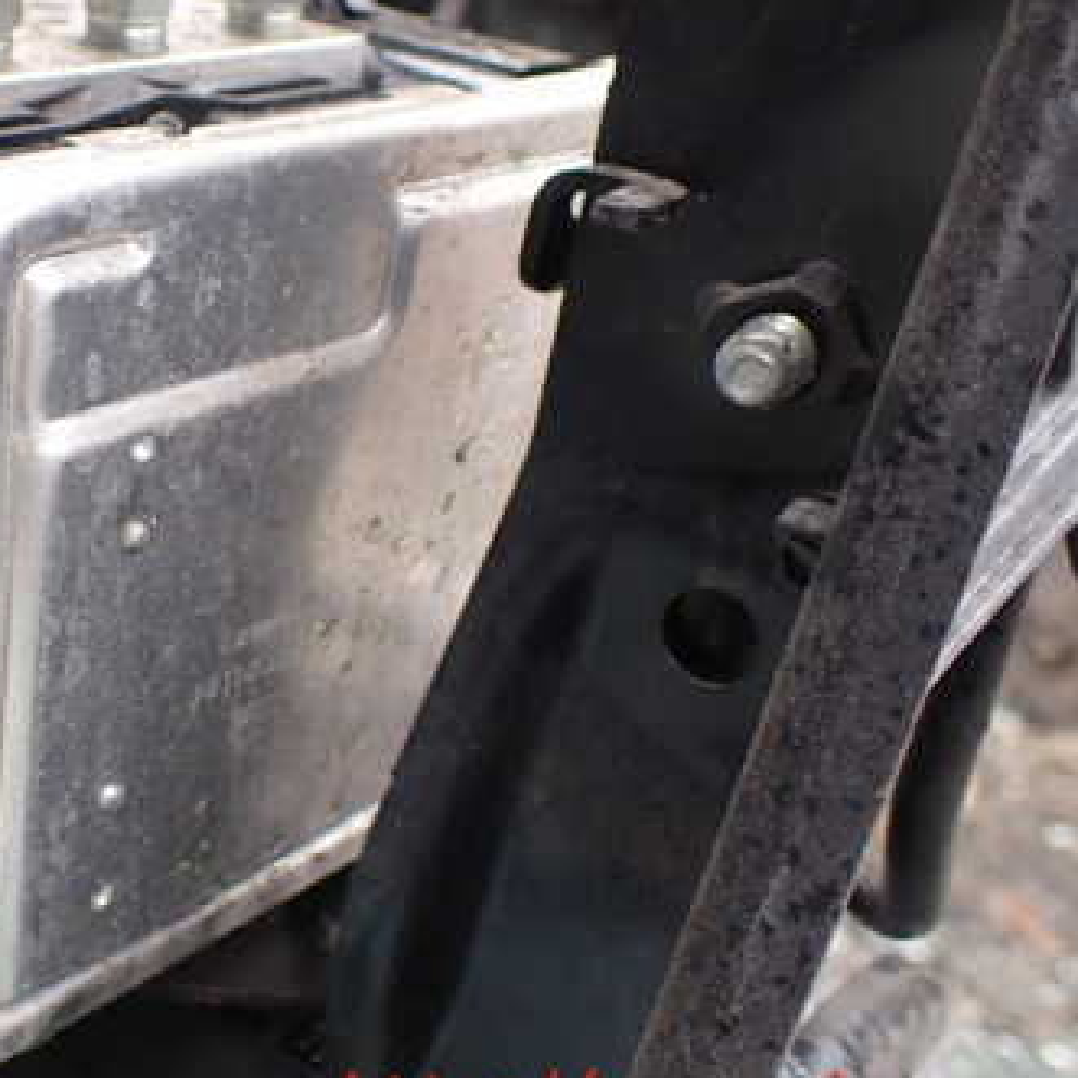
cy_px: 414
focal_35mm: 48
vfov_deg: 35.2
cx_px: 104
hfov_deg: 33.5
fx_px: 1691
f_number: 2.3
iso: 200
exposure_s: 1/125
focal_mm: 5.4
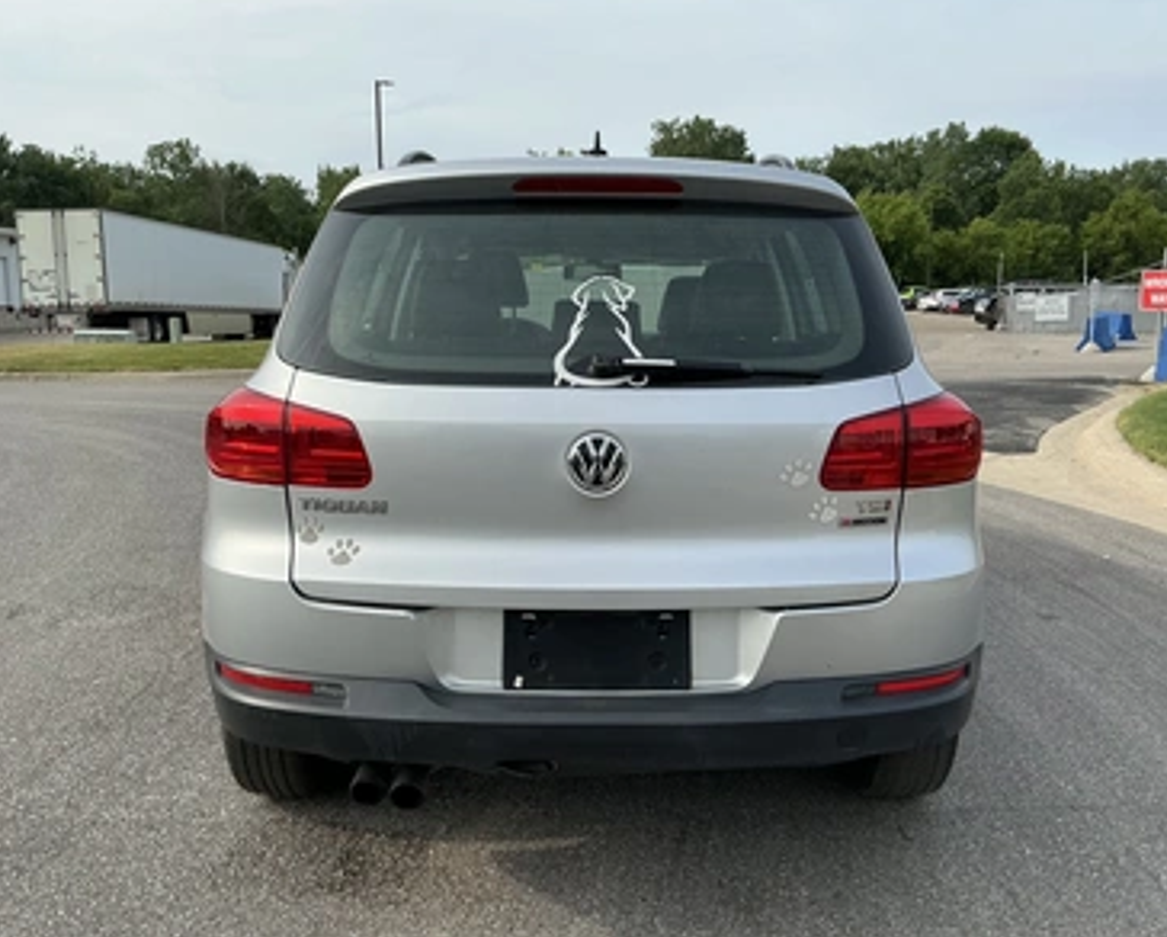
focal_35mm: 30
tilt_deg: -7.4
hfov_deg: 58.7
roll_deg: -0.7
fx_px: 1037
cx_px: 606
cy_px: 459
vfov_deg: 48.6
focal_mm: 3
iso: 25
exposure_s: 1/1342
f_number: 1.8
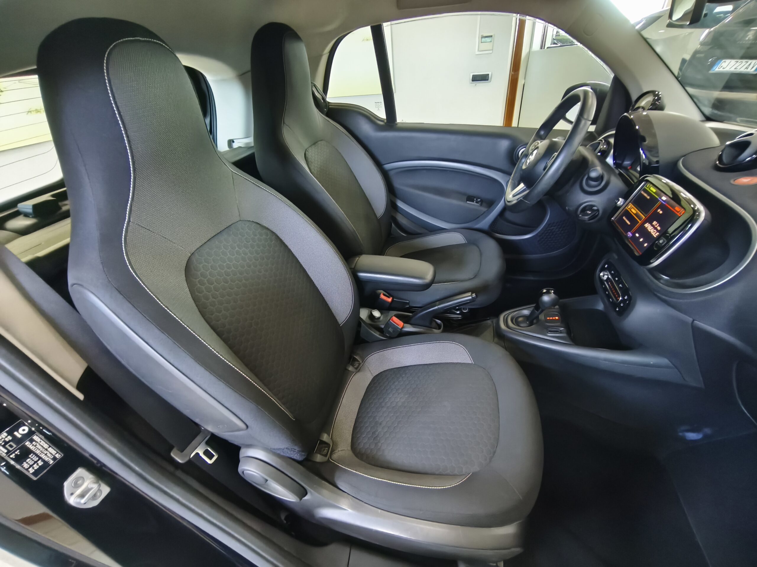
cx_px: 378
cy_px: 284
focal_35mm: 15
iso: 1600
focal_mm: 1.91
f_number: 2.2
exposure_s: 1/16.7
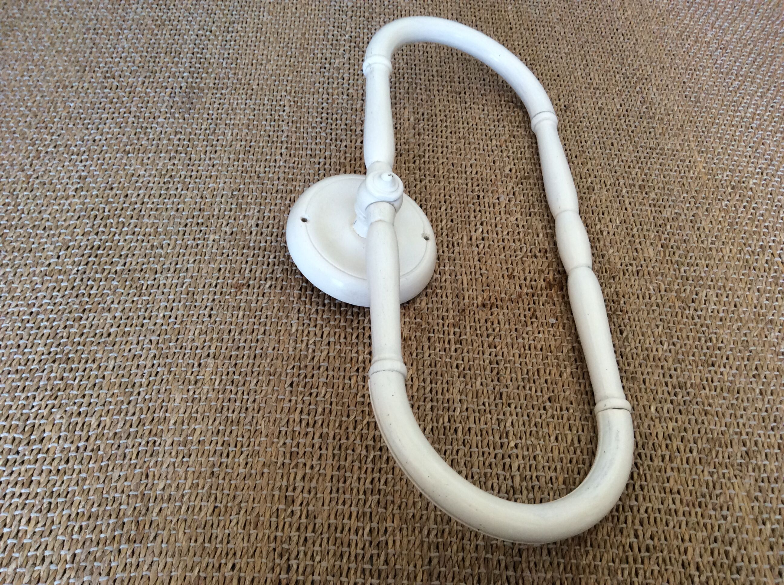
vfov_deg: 44.1
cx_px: 392
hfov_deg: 56.9
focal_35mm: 32
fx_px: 724
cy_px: 292
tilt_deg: -54.5
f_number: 2.4
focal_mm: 3.3
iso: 64
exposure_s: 1/25
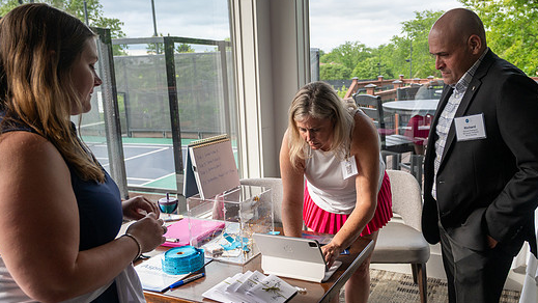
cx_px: 313
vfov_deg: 35.6
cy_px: 174
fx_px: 471
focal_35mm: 33
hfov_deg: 59.2
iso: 640
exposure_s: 1/1000
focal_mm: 24.5
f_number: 4
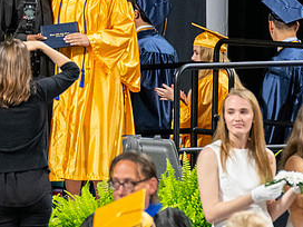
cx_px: -43
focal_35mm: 807
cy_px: 53
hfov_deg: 2.5
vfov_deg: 1.8
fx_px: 7064
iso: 2000
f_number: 4
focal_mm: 190
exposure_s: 1/200
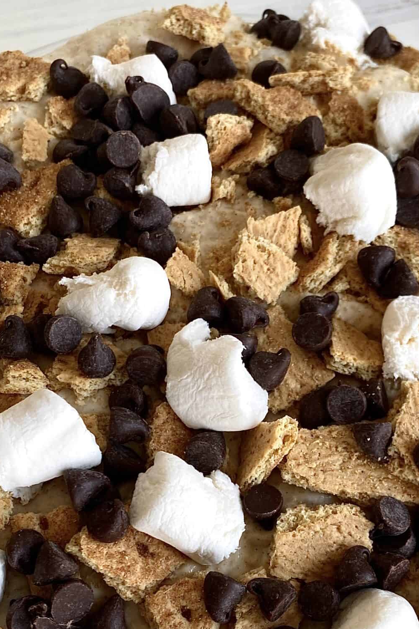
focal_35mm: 46
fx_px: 803
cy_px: 458
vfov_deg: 41.7
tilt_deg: -67.9
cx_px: 238
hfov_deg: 29.2
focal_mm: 4.25
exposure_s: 1/121
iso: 80
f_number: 1.8
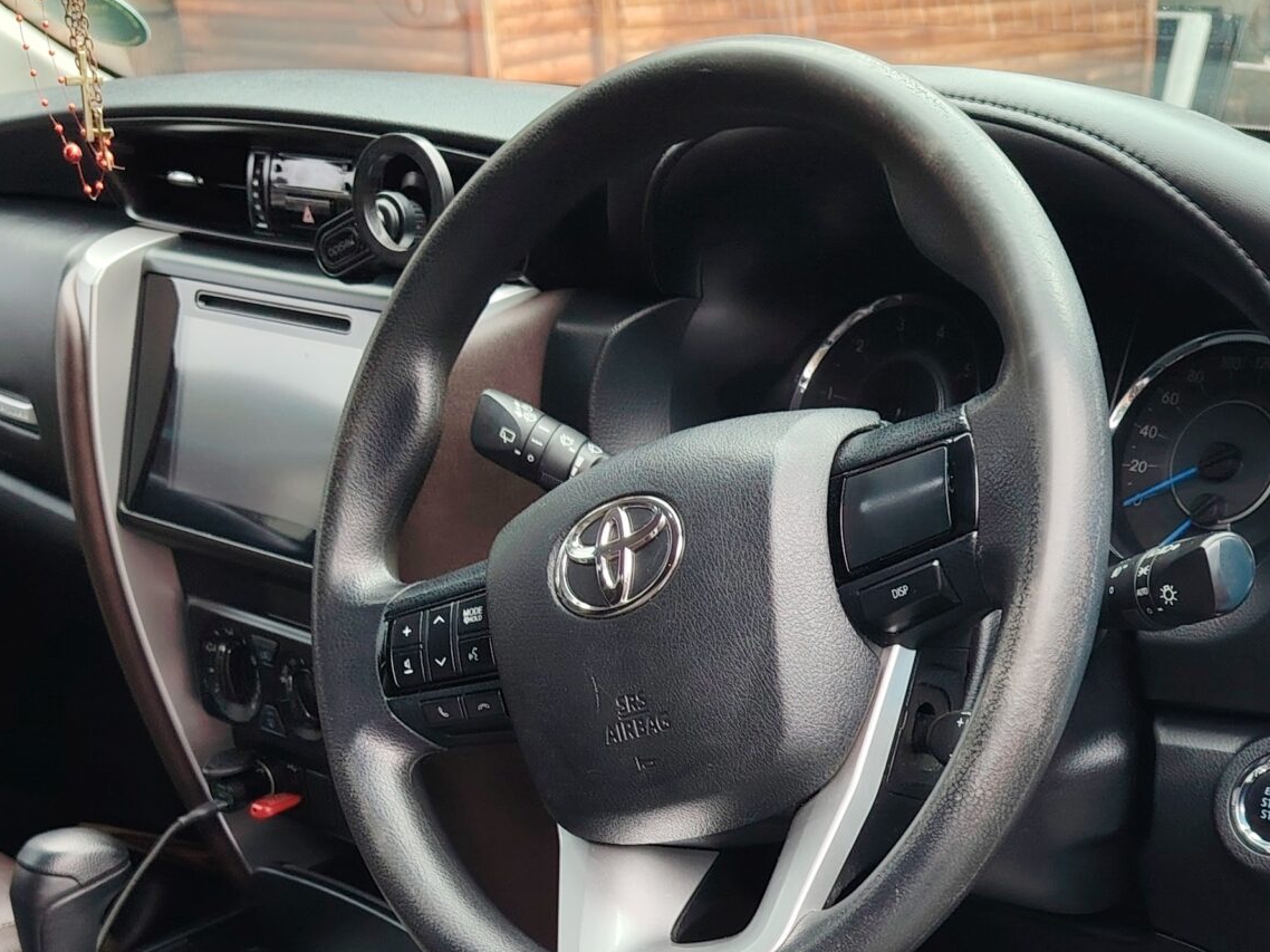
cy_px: 1068
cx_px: 762
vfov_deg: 25.0
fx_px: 1981
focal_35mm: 54
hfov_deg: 35.4
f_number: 1.75
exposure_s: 1/50
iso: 103
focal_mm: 5.25
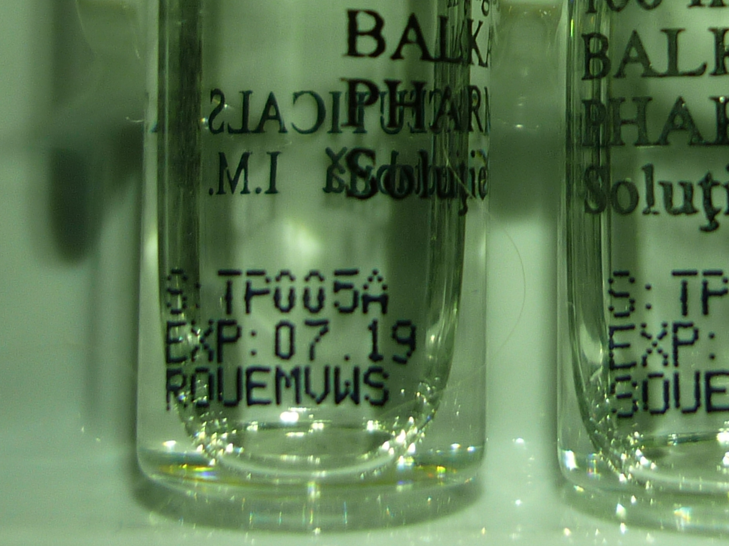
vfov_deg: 16.4
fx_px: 1811
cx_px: 459
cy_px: -125
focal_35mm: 86
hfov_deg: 22.7
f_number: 2.8
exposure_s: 1/100
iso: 80
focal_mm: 5.5
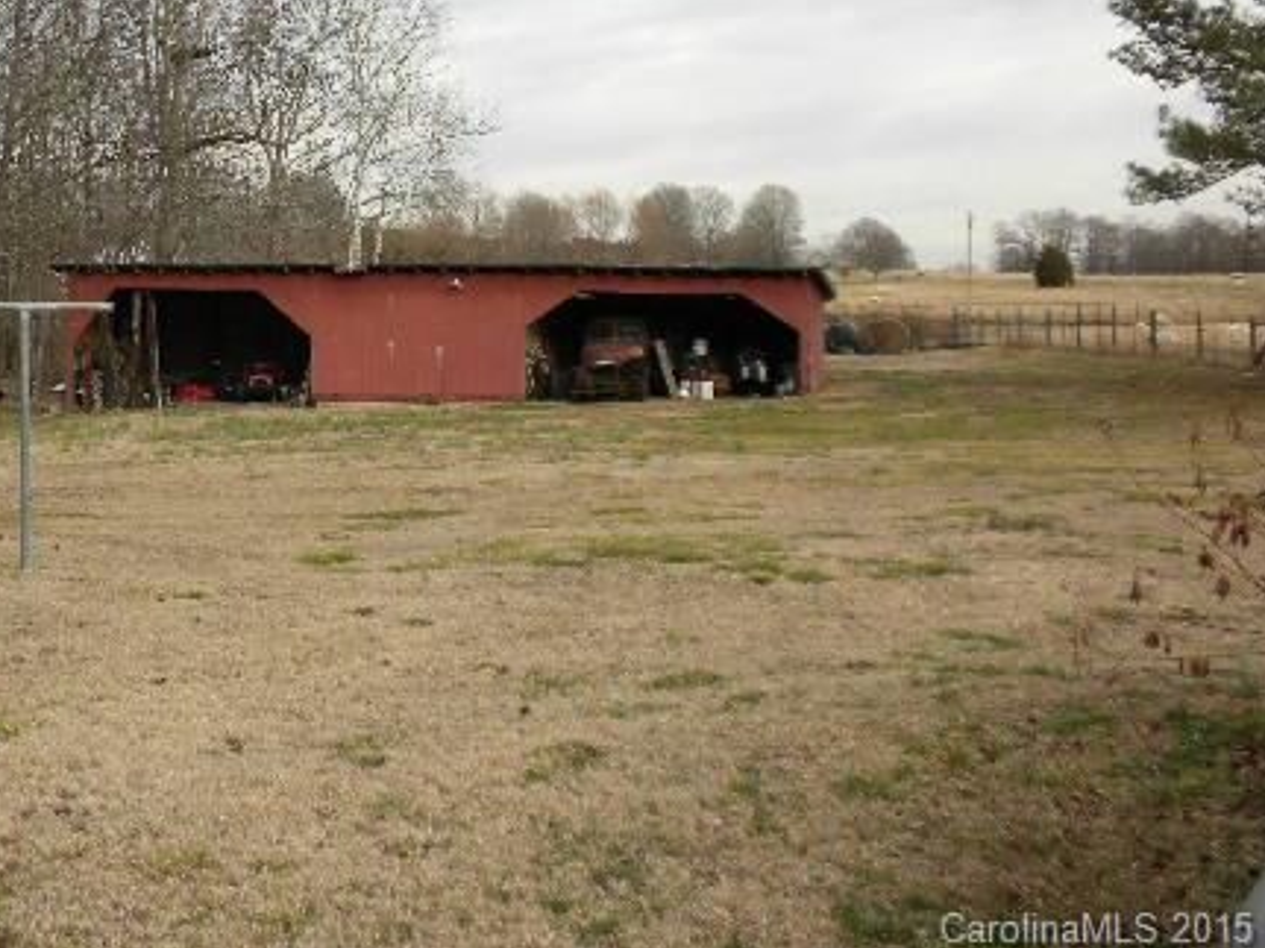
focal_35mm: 55
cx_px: 338
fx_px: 2009
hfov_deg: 34.3
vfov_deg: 26.3
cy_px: 252
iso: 90
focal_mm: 6.6
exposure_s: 1/567
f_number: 3.5
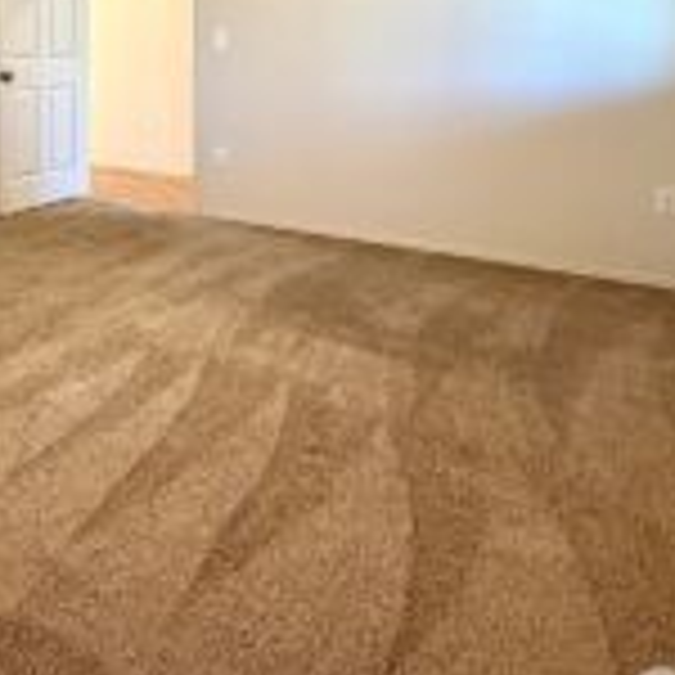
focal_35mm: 33
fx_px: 728
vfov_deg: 45.1
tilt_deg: -0.9
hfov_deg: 43.6
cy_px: 68
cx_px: 22
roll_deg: +0.5
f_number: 2.2
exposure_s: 1/60
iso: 500
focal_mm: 2.22
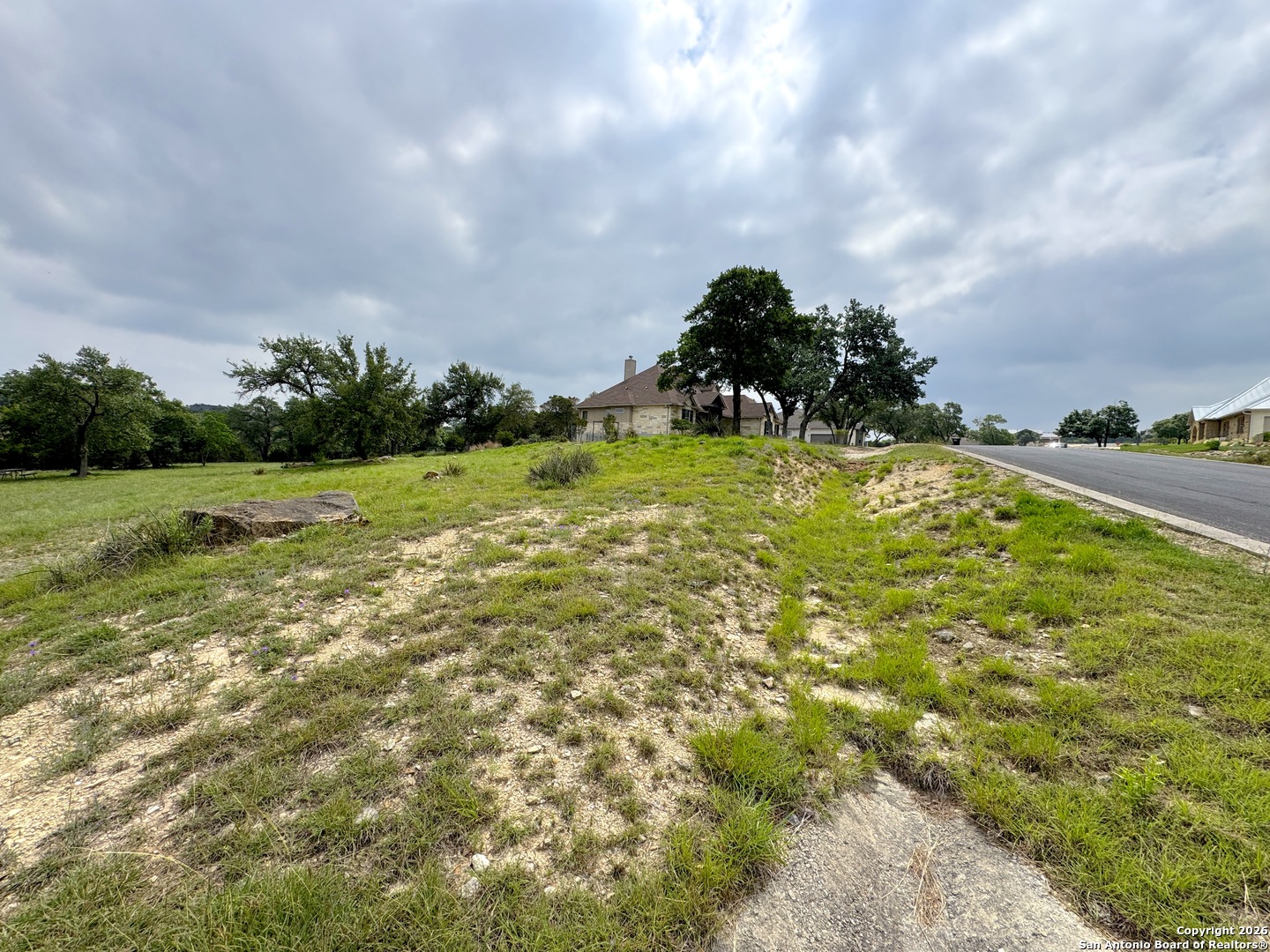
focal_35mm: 14
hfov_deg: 102.1
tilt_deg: -1.3
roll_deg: -2.2
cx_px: 635
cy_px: 476
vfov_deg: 85.7
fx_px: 514
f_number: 2.2
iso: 50
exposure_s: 1/2273
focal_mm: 2.22
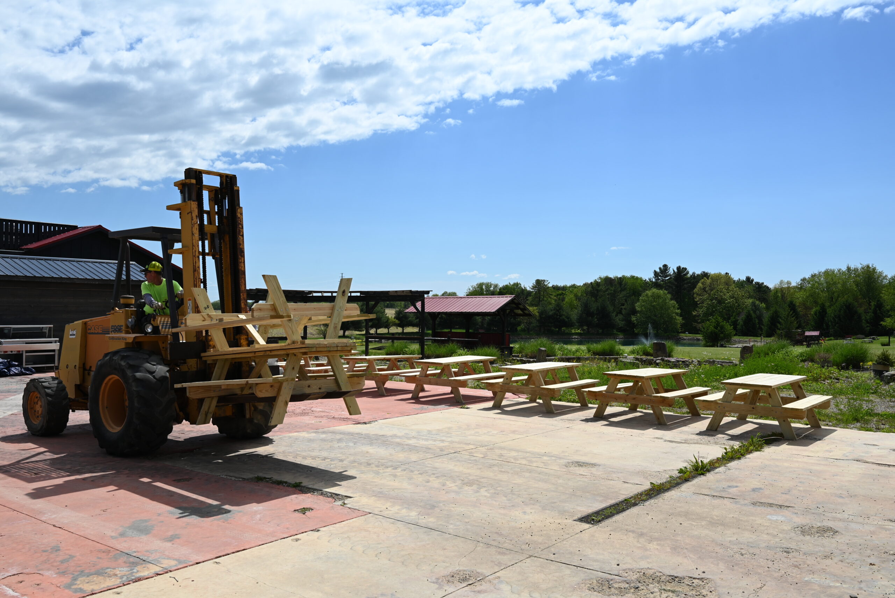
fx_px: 721
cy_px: 299
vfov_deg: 45.0
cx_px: 448
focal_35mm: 29
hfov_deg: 63.6
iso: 100
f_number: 9
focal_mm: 29
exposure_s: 1/320
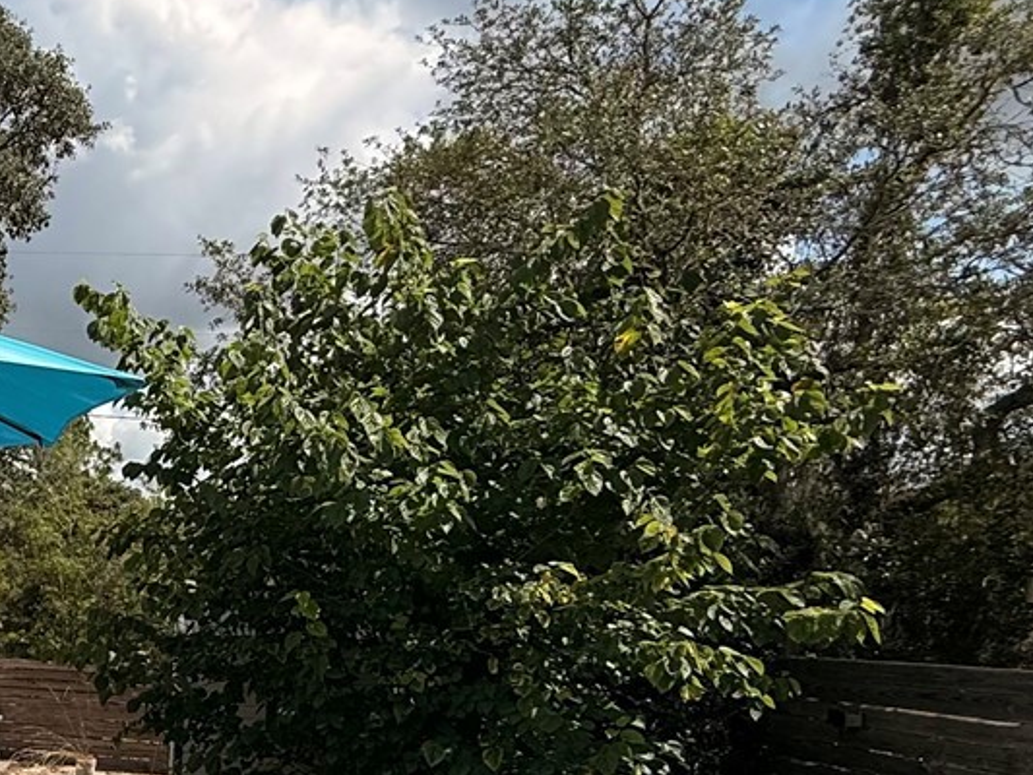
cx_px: -295
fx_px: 1254
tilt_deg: -3.2
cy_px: 668
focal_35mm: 42
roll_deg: -0.1
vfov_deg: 32.9
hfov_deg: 33.4
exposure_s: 1/2092
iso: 50
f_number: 2.2
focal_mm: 2.22
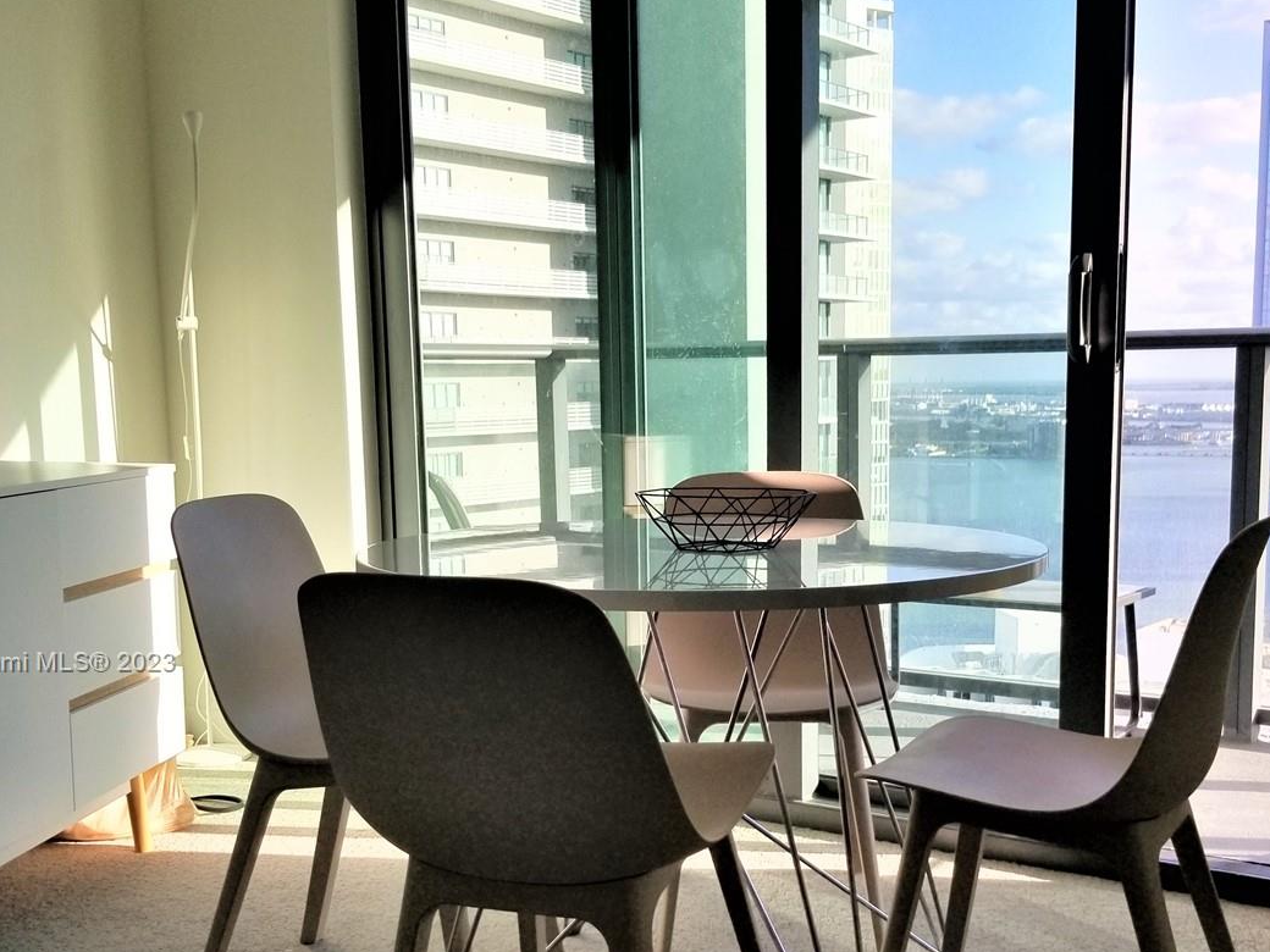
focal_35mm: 40
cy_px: 665
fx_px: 1468
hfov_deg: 46.5
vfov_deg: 35.5
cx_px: 761
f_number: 1.7
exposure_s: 1/1524
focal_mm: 4.25
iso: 50
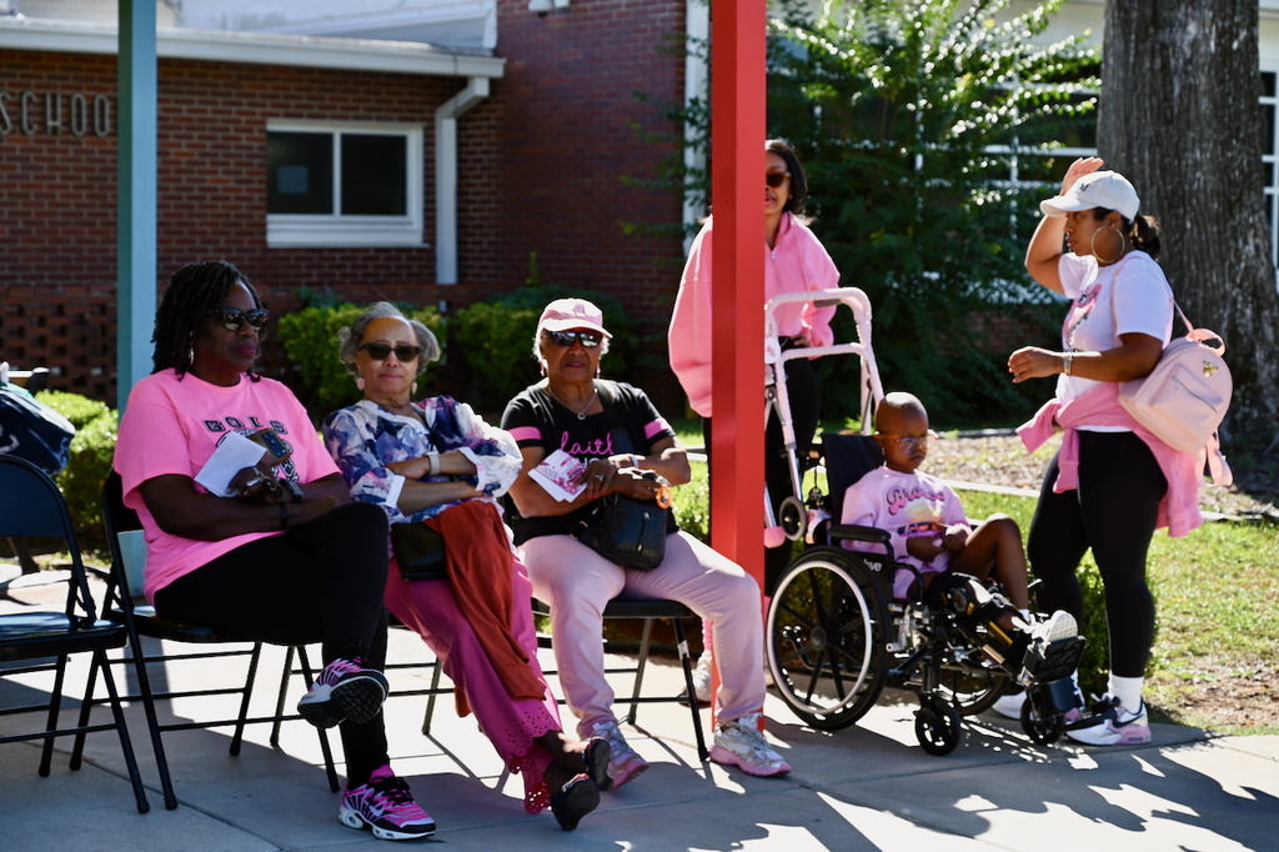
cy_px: 426
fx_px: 2486
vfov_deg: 19.4
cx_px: 640
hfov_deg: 28.9
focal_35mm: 70
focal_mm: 70
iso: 125
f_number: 5.6
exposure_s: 1/250
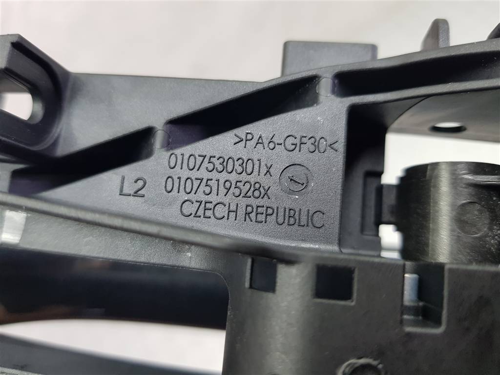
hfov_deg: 67.3
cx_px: 250
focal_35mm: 26
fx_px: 376
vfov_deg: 53.1
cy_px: 188
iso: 160
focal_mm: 4.2
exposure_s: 1/100
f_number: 1.7
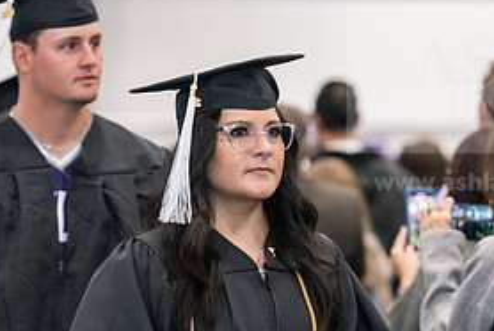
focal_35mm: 271
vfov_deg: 5.1
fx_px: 3723
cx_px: 293
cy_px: 220
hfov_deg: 7.6
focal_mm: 130
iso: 3200
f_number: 3.2
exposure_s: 1/200
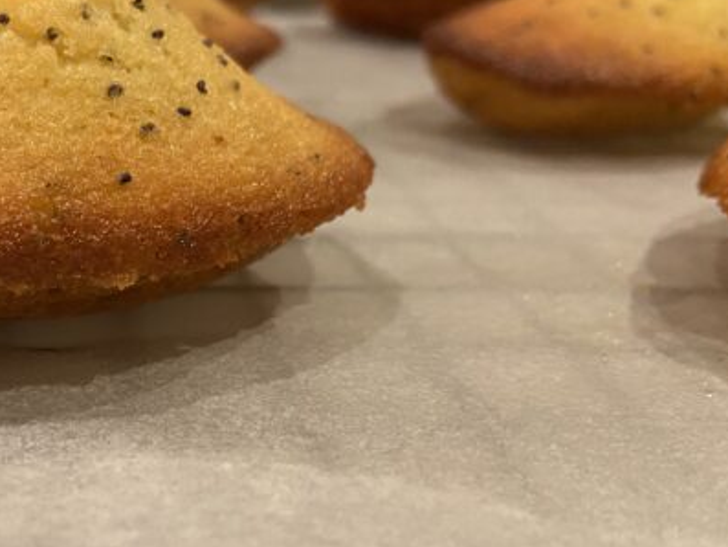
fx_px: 884
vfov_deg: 34.4
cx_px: 135
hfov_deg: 42.6
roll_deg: -1.6
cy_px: 292
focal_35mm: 42
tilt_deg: -24.0
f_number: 1.8
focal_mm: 4.25
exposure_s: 1/33
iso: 500
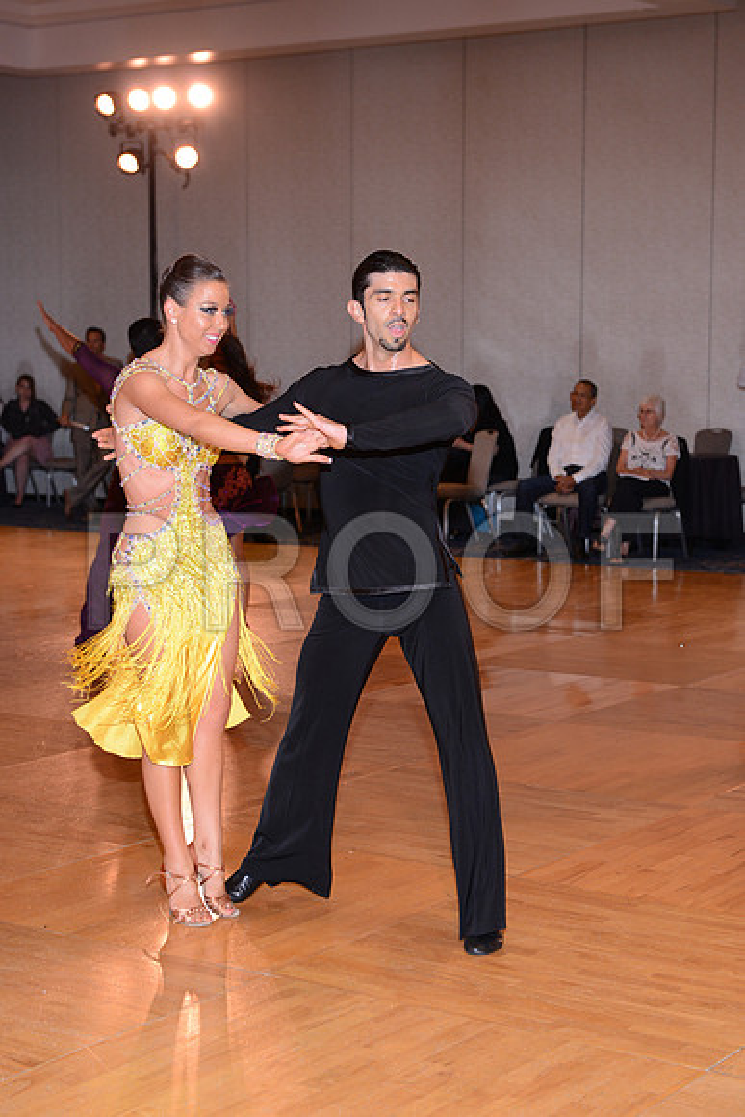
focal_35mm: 70
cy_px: 558
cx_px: 372
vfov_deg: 28.8
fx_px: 2171
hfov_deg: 19.5
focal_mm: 70
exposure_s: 1/250
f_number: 5.6
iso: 1000
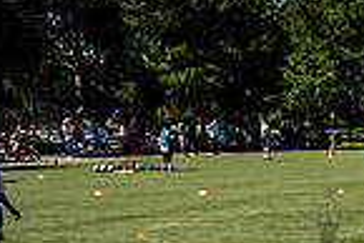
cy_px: 352
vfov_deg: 10.4
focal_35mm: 128
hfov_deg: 14.2
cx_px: 650
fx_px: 1295
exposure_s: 1/1600
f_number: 4
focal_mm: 32
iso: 200
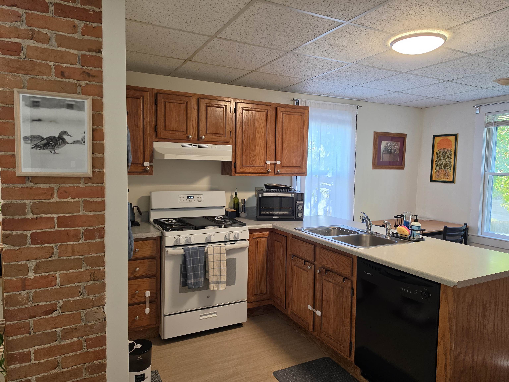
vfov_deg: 58.9
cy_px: 191
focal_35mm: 23
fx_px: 338
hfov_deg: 73.9
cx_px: 254
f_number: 1.4
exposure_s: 1/120
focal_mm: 6.5
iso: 100
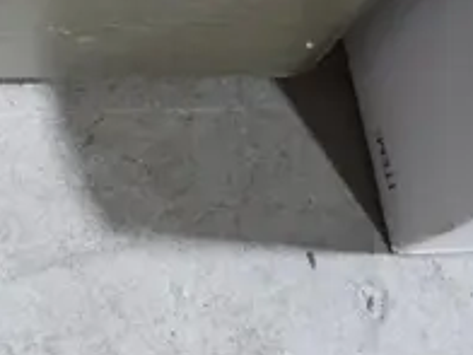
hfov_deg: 10.7
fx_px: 2282
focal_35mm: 167
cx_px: -495
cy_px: -511
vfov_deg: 8.2
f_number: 3.6
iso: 400
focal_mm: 16
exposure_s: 1/60
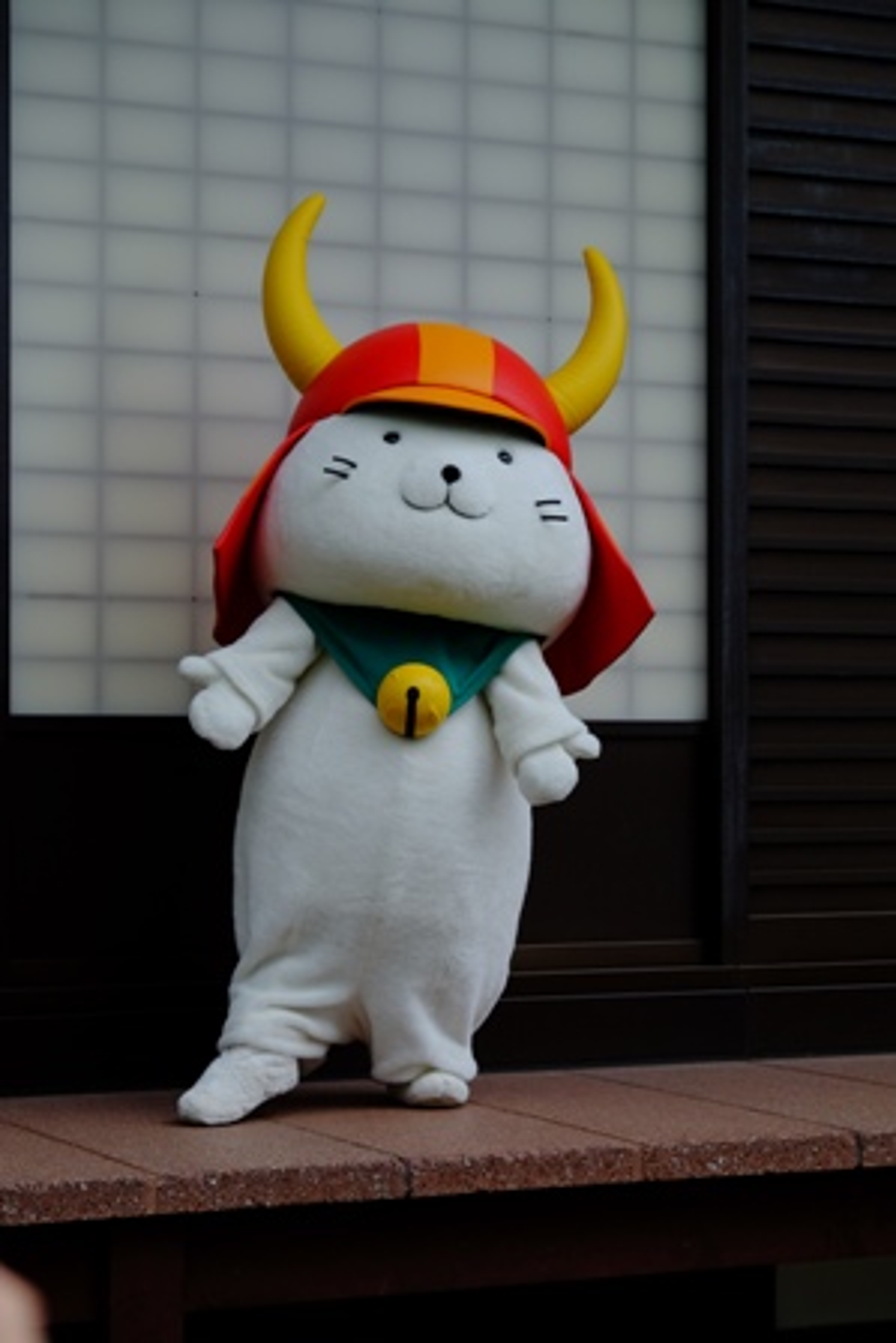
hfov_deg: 16.5
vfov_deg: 24.5
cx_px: 448
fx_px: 3096
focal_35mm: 83
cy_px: 672
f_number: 5
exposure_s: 1/180
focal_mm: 55
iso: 400
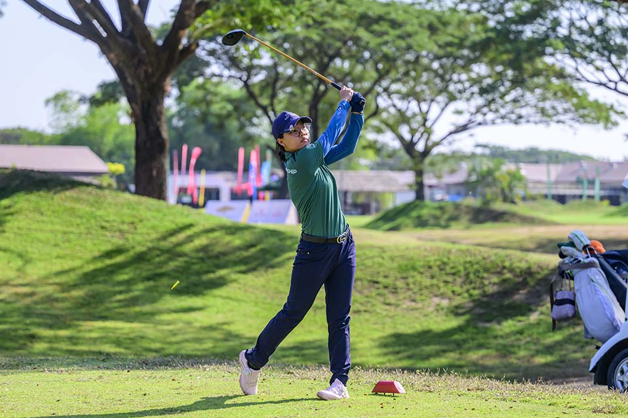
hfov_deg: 22.1
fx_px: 1605
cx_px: 314
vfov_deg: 14.9
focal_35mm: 92
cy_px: 209
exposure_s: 1/10000
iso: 1000
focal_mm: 92
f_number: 2.8
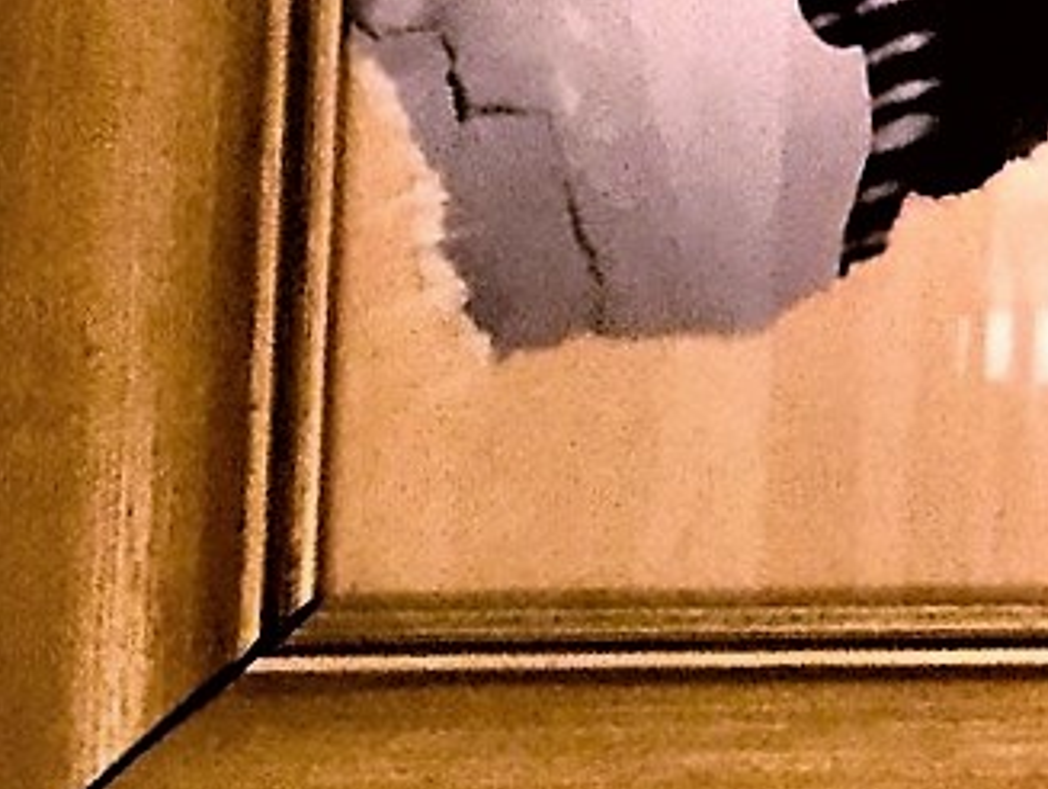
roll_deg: +0.4
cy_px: -172
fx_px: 4213
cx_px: 1947
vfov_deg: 10.5
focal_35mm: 139
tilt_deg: -2.3
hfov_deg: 12.8
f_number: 2.2
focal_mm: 4.15
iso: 250
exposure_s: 1/20
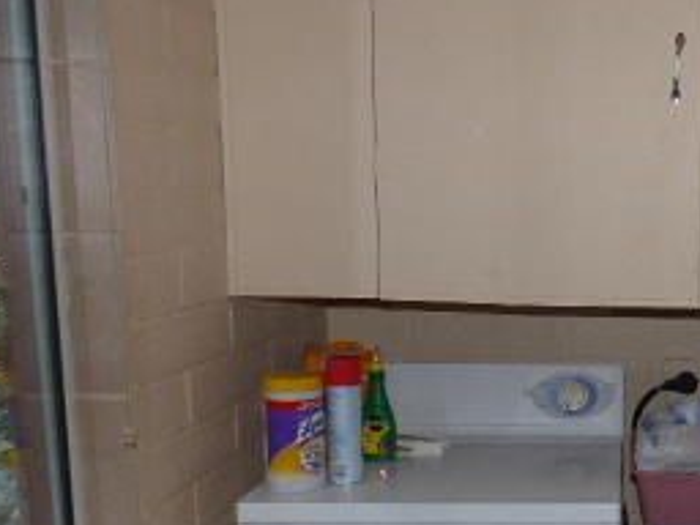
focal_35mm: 50
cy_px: 383
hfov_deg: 34.5
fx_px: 1011
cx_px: 708
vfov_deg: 28.7
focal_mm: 3.58
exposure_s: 1/125
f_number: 2.8
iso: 200
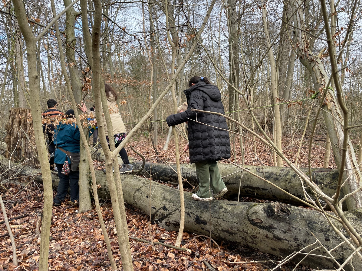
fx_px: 272
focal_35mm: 26
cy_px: 136
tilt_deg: -3.5
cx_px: 181
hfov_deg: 67.3
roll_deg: +3.3
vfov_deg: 53.1
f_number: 1.6
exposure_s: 1/212
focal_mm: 4.2
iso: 32
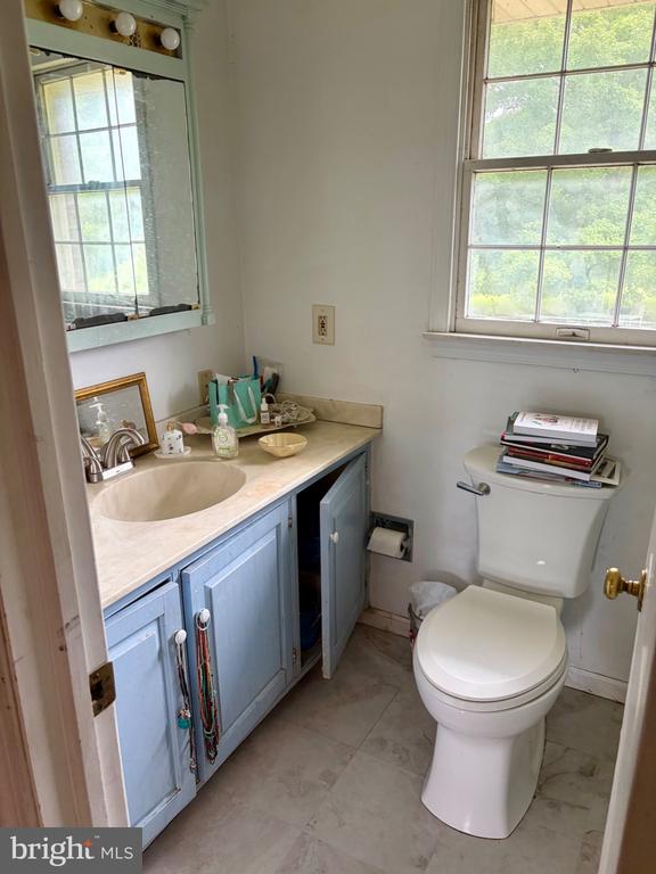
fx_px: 657
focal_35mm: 26
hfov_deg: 53.1
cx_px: 328
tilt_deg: -18.0
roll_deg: +2.1
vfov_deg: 67.3
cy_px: 437
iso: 125
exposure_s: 1/68
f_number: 1.6
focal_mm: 5.96
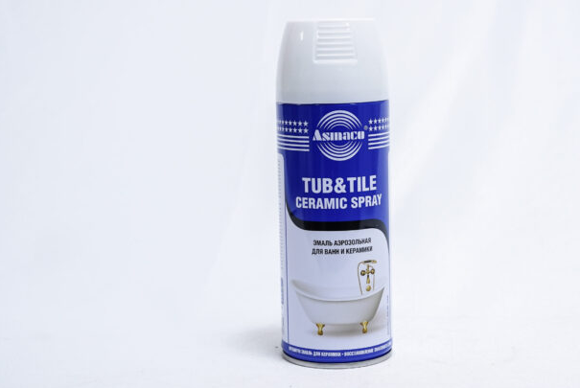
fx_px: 1194
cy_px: 178
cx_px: 333
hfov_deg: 27.3
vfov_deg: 18.5
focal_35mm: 74
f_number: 9
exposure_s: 1/200
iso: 3200
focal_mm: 64
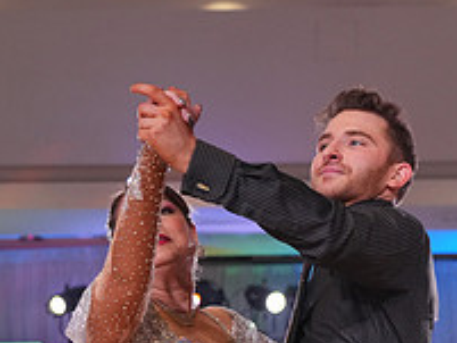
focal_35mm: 161
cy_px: 541
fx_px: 2127
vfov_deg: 9.0
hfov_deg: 12.3
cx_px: 238
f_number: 4
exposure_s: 1/500
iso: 2500
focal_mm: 58
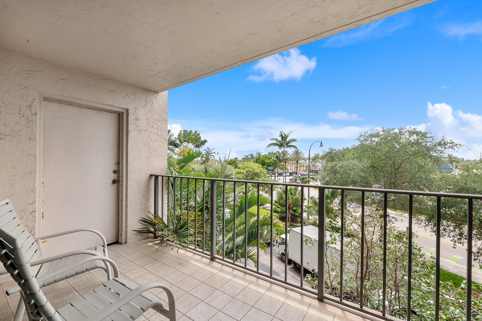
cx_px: 241
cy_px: 160
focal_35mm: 15
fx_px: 201
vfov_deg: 77.3
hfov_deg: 100.4
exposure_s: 1/500
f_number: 9
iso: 320
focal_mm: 10
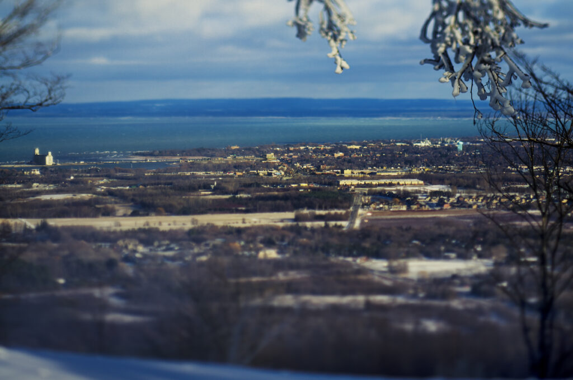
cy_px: 190
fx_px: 2025
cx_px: 286
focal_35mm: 128
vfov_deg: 10.7
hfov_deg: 16.1
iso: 100
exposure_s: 1/1250
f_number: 2.8
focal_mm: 85
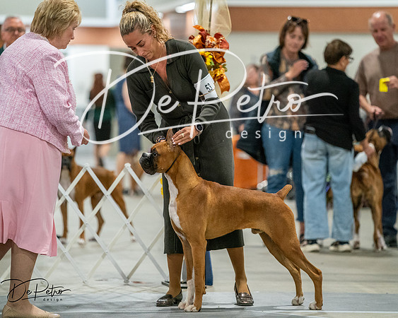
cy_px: 159
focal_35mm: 225
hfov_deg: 8.6
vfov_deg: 6.9
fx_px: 2652
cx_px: 199
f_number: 3.5
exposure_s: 1/250
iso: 6400
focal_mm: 200
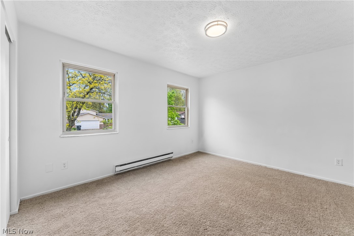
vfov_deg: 81.2
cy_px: 118
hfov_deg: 104.3
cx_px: 177
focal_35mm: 14
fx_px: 138
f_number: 5.6
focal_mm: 14
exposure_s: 1/100
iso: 250
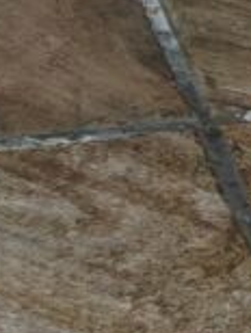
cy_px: 951
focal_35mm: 485
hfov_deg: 3.0
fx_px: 4676
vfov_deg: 4.0
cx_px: -550
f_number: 2.4
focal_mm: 8.67
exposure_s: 1/33
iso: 800
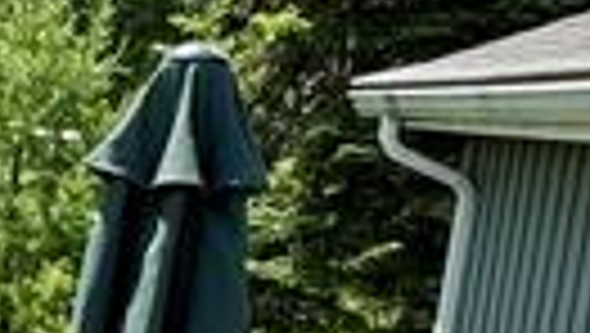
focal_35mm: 119
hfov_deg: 16.0
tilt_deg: -15.7
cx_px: -378
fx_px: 1864
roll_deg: -2.6
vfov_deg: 9.8
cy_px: 576
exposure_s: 1/600
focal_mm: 2.22
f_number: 2.2
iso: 40
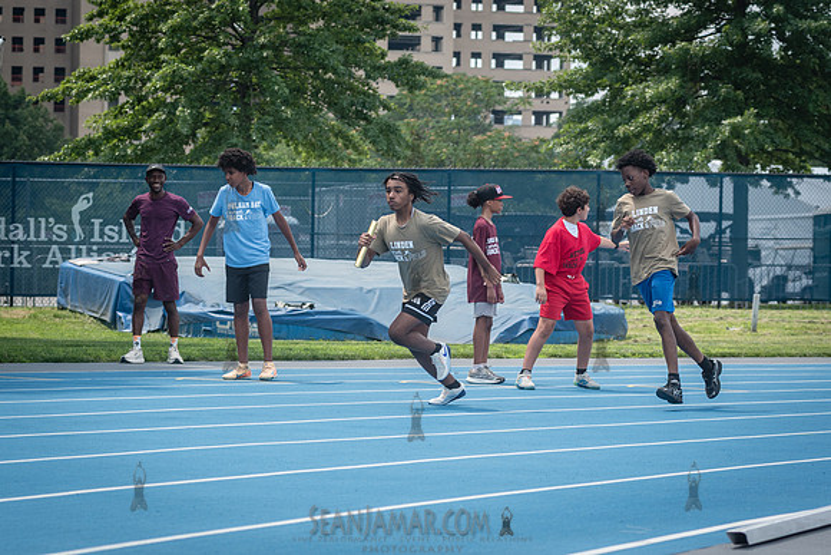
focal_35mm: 140
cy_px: 299
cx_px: 373
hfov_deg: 14.6
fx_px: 3233
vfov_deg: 9.8
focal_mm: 100
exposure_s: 1/800
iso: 160
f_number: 5
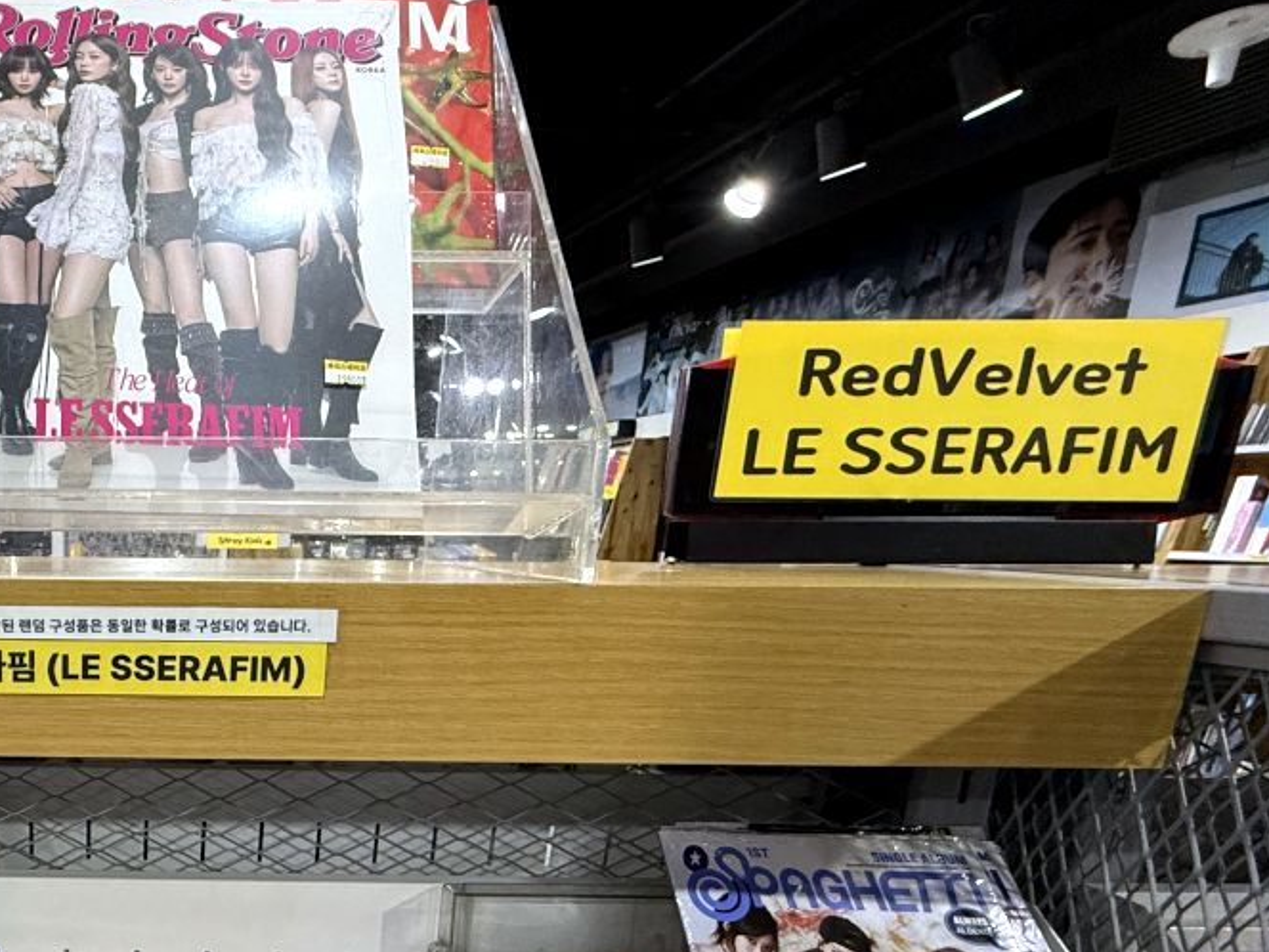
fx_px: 990
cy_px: 755
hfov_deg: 55.5
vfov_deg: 48.6
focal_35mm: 27
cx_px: 99
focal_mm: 2.22
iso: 320
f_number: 2.2
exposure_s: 1/120
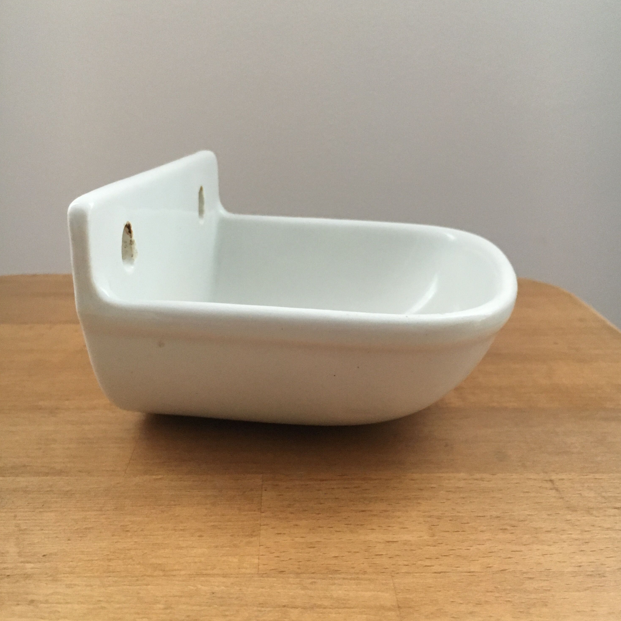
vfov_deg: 47.2
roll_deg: -0.4
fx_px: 710
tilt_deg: -18.6
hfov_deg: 47.2
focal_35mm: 35
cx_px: 316
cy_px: 303
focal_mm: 4.15
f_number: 2.2
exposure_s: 1/25
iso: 200
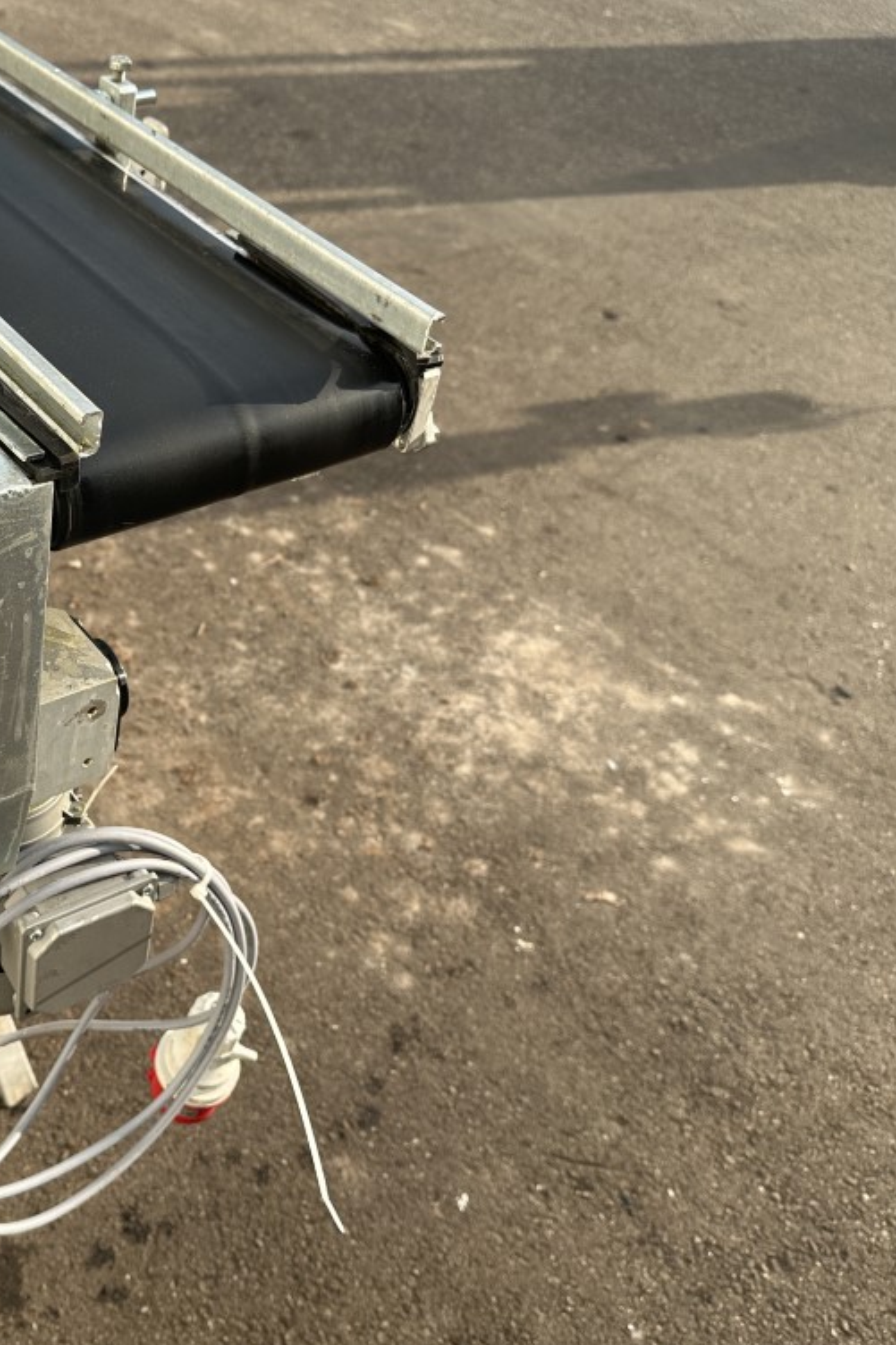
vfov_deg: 55.8
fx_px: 1270
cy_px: 683
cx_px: 114
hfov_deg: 36.8
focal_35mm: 34
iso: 80
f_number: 1.78
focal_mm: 6.86
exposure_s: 1/2110
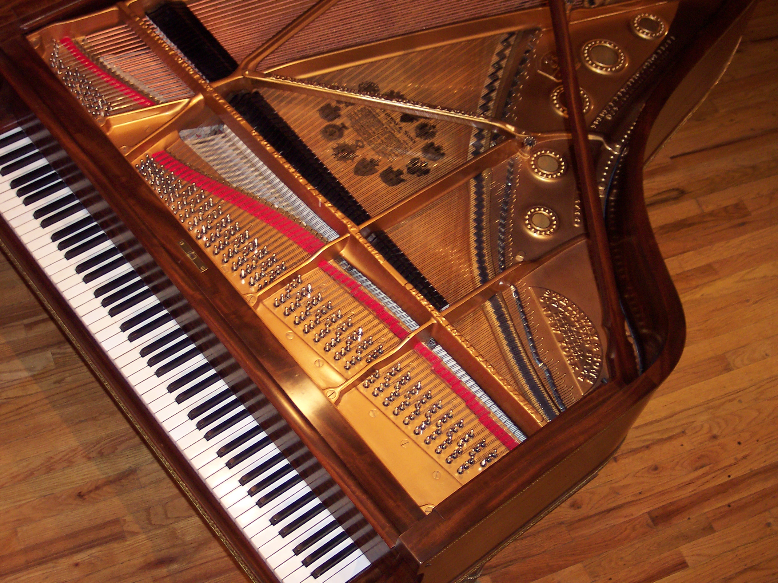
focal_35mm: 52
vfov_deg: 28.0
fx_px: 1169
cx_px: 387
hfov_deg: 36.8
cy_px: 290
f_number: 3.4
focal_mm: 10.7
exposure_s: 1/30
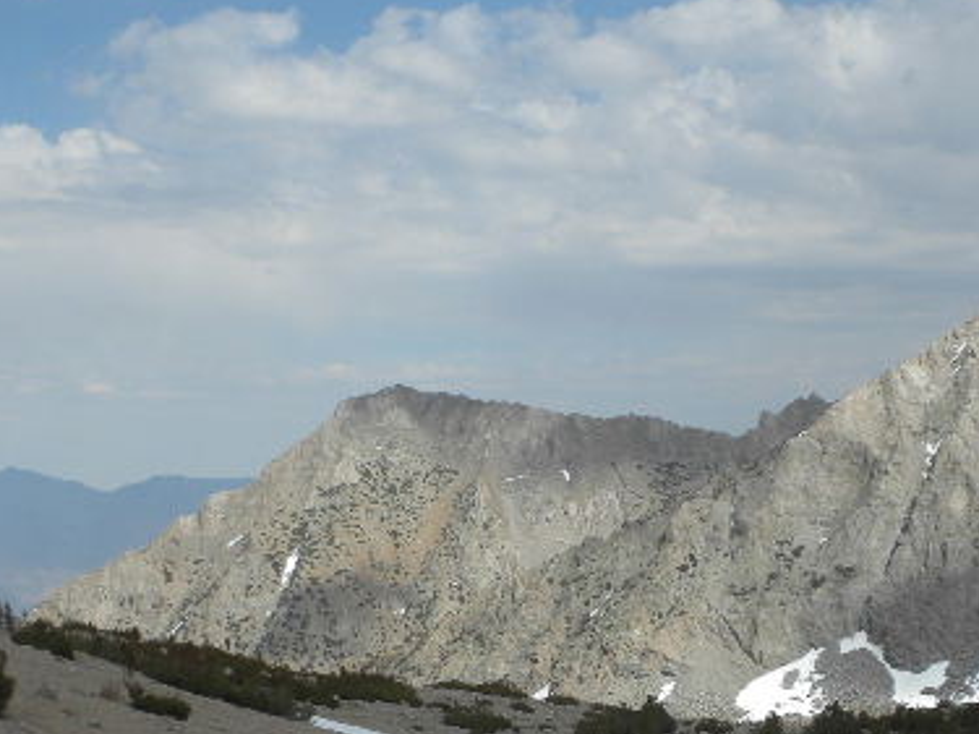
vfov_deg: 18.8
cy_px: 683
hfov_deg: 25.3
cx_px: 580
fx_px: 2177
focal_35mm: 77
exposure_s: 1/156
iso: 64
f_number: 10
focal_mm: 6.6
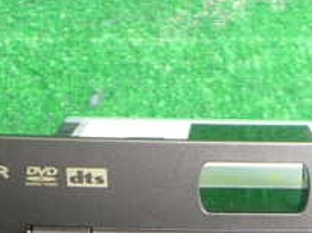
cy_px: 260
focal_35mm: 88
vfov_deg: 16.2
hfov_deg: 22.0
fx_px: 792
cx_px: 256
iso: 200
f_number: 2.3
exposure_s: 1/40
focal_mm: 5.4
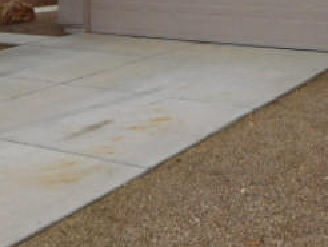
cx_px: 147
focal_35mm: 65
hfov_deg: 29.8
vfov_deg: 21.6
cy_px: -19
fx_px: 617
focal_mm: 4.5
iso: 125
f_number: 3.4
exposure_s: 1/320
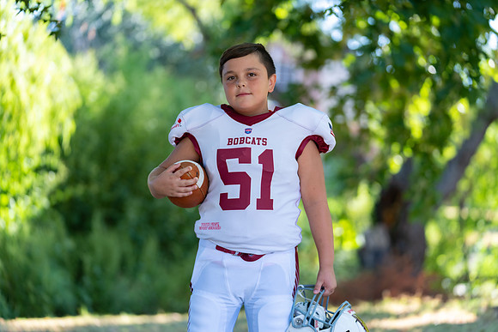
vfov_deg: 11.2
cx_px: 249
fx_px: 1688
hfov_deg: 16.8
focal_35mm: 122
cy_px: 166
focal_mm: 122
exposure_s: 1/320
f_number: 2.8
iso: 160
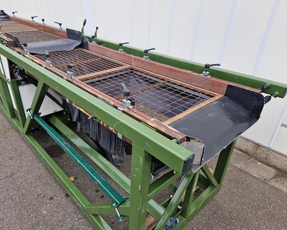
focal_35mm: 25
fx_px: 212
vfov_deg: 56.8
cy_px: 117
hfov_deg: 67.9
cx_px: 129
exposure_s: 1/180
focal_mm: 5.4
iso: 50
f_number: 1.8
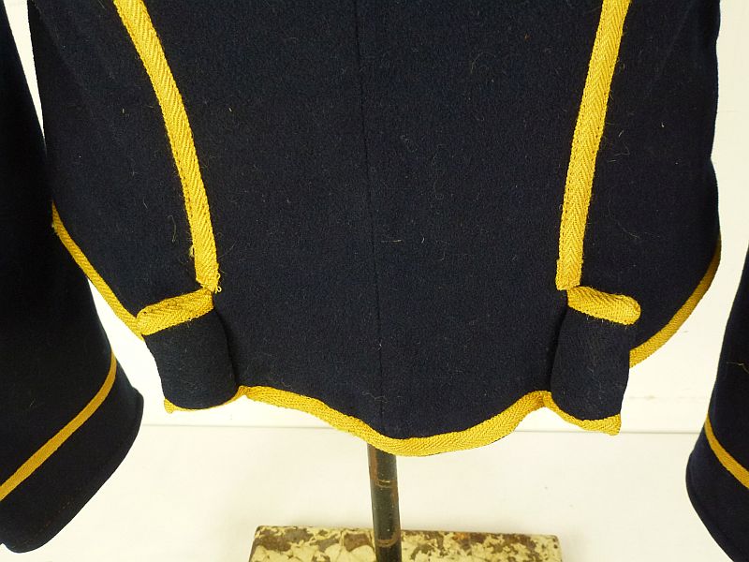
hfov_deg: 45.8
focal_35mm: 41
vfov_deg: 35.1
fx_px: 887
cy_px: 281
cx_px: 374
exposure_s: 1/80
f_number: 3.9
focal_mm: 7.4
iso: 400
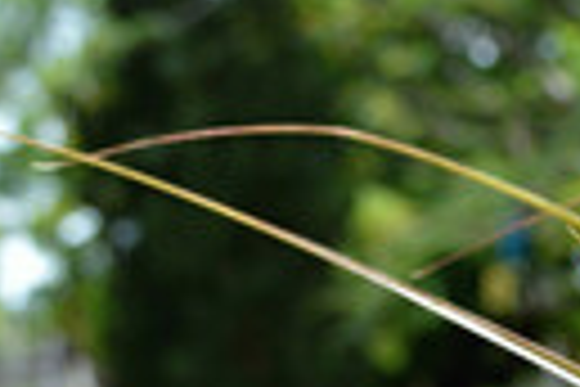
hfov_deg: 9.1
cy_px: 598
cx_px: 656
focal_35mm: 223
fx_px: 3592
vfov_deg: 6.1
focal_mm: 32
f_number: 8
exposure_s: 1/320
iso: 200
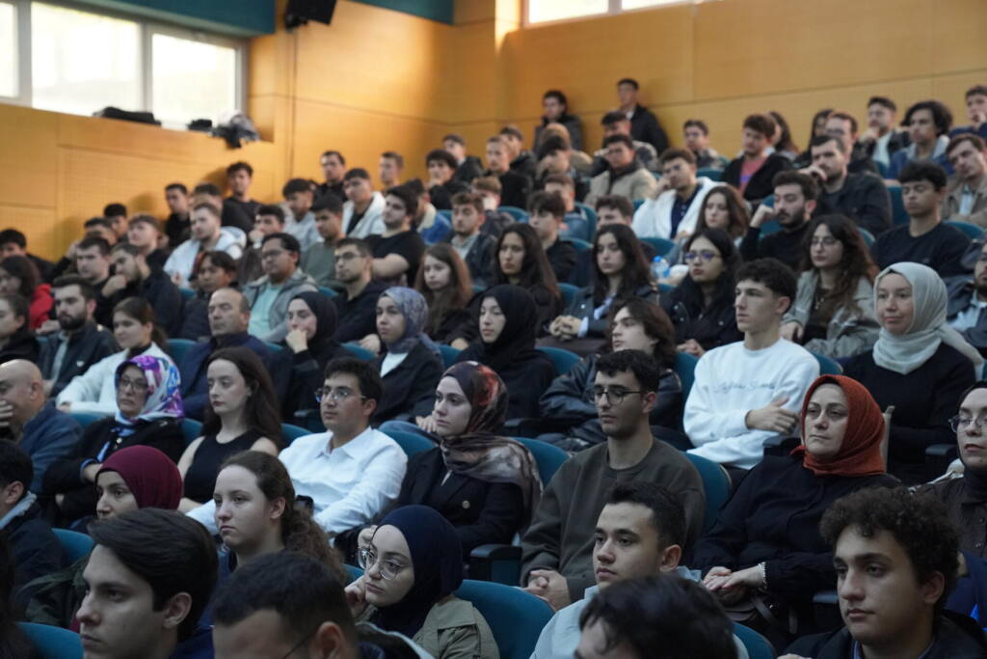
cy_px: 330
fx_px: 1755
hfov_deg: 31.4
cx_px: 494
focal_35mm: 64
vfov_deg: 21.2
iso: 10000
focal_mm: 64
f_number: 4
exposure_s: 1/160
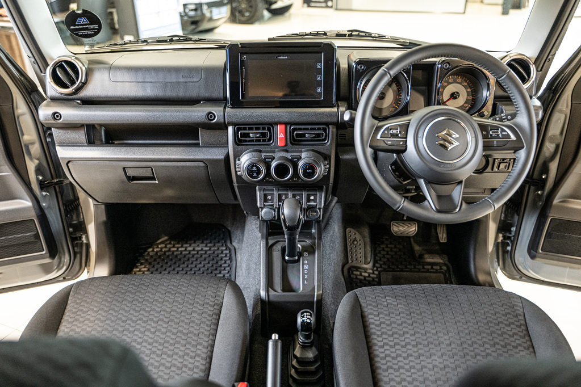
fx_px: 452
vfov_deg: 46.4
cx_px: 290
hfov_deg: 65.5
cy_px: 194
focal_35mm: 28
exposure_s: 1/125
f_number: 2.8
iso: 1600
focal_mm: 28
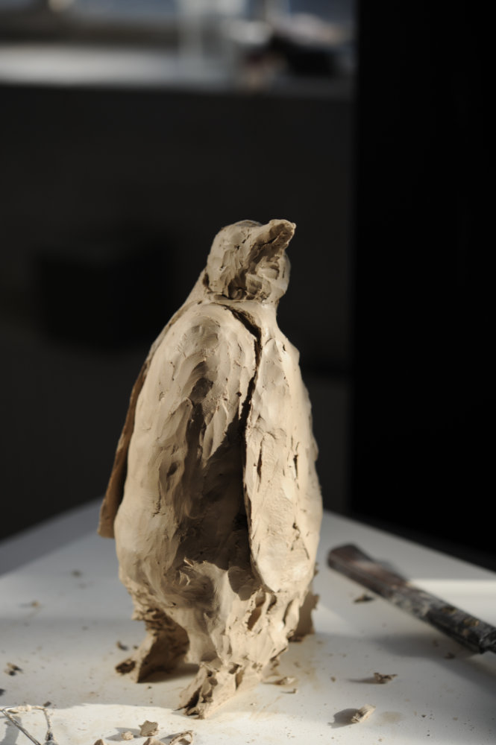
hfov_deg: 22.6
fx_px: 1242
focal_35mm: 60
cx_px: 248
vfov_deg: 33.4
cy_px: 372
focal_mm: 60
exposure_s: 1/800
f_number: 4
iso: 200
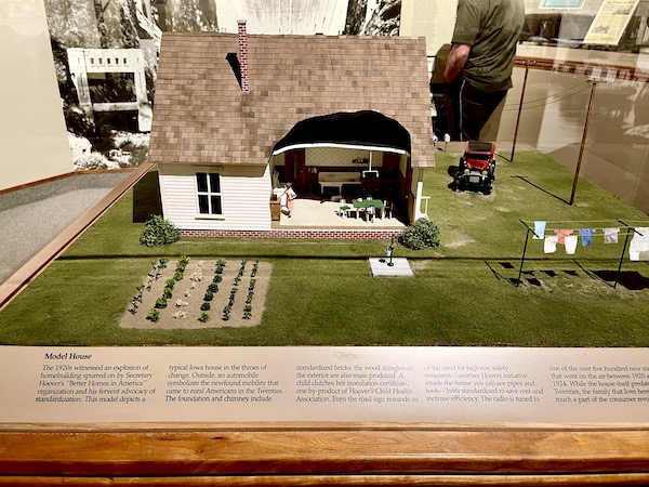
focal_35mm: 26
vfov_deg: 53.1
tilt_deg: -25.0
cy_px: 244
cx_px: 324
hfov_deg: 67.3
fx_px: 487
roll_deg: +0.4
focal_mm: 5.1
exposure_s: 1/60
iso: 400
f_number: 1.6
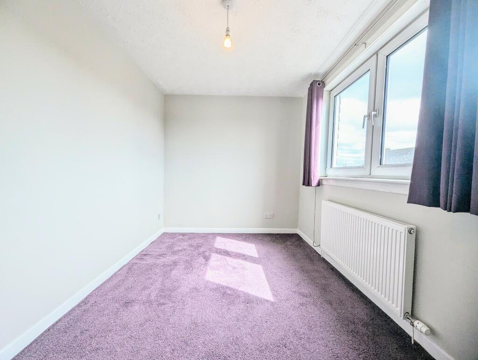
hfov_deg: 106.1
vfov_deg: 90.1
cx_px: 239
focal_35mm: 13
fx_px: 180
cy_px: 180
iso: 41
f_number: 2.2
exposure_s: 1/262
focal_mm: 1.95
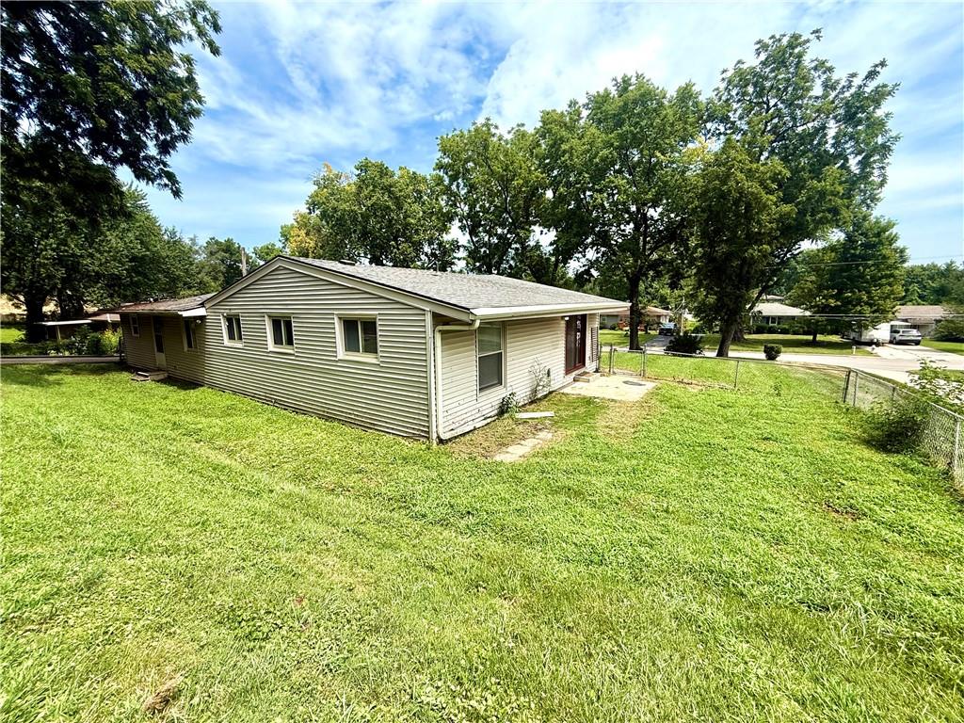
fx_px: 390
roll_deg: +0.5
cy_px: 362
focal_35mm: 14
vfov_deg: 85.7
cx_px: 482
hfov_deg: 102.1
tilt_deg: -8.8
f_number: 2.2
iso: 50
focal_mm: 2.22
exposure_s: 1/1312
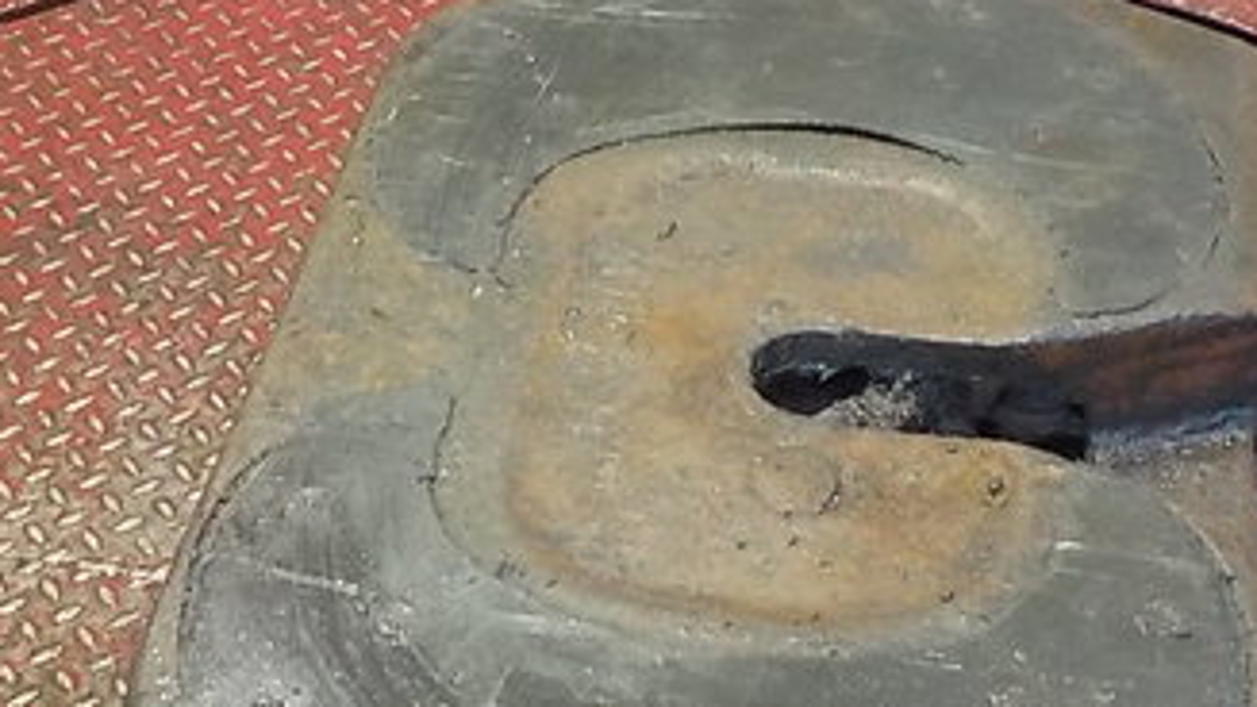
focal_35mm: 64
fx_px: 2133
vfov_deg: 18.8
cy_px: 457
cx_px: 776
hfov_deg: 32.7
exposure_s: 1/25
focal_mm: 4.1
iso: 800
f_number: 3.3
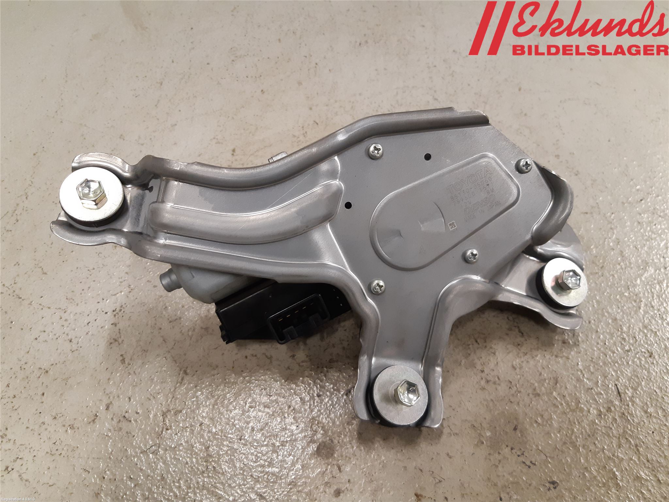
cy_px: 251
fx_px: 502
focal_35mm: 26
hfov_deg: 67.3
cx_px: 334
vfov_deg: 53.1
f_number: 1.7
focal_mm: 3.93
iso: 200
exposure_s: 1/50
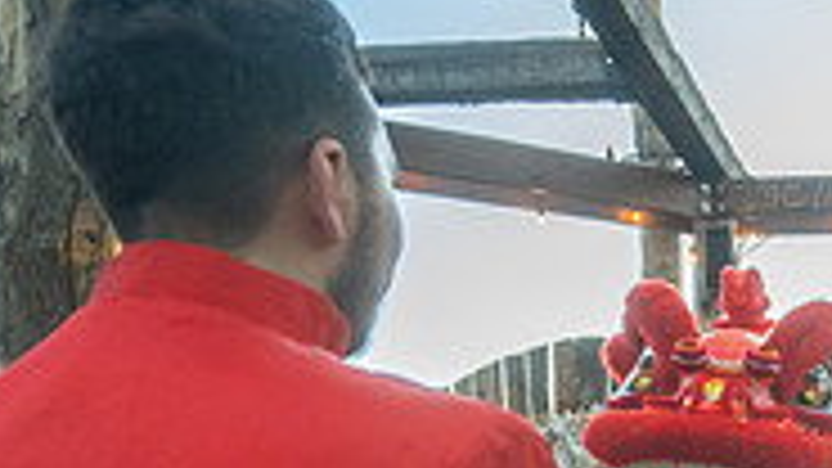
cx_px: 958
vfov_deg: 19.2
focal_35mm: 59
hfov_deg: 30.8
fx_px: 1301
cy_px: 565
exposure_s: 1/400
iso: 1250
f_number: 4
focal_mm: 18
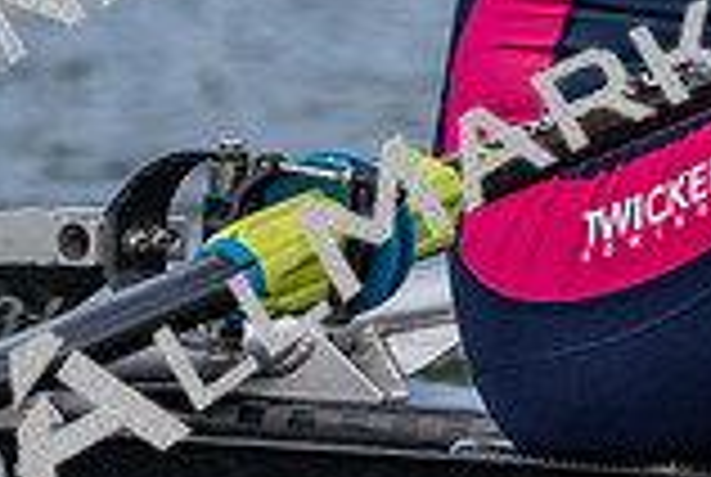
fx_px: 17116
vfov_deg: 1.6
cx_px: 922
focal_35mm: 865
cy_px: -169
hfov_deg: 2.4
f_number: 5.6
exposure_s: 1/1600
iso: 400
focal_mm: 236
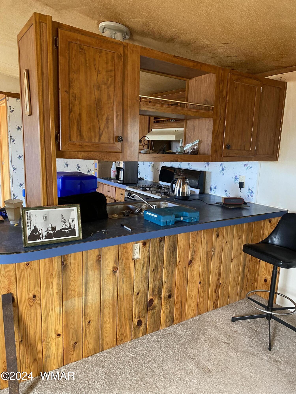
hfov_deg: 53.1
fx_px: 296
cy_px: 197
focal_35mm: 26
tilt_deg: -9.8
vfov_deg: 67.3
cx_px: 148
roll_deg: -1.8
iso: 160
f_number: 1.8
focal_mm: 4.25
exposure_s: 1/60
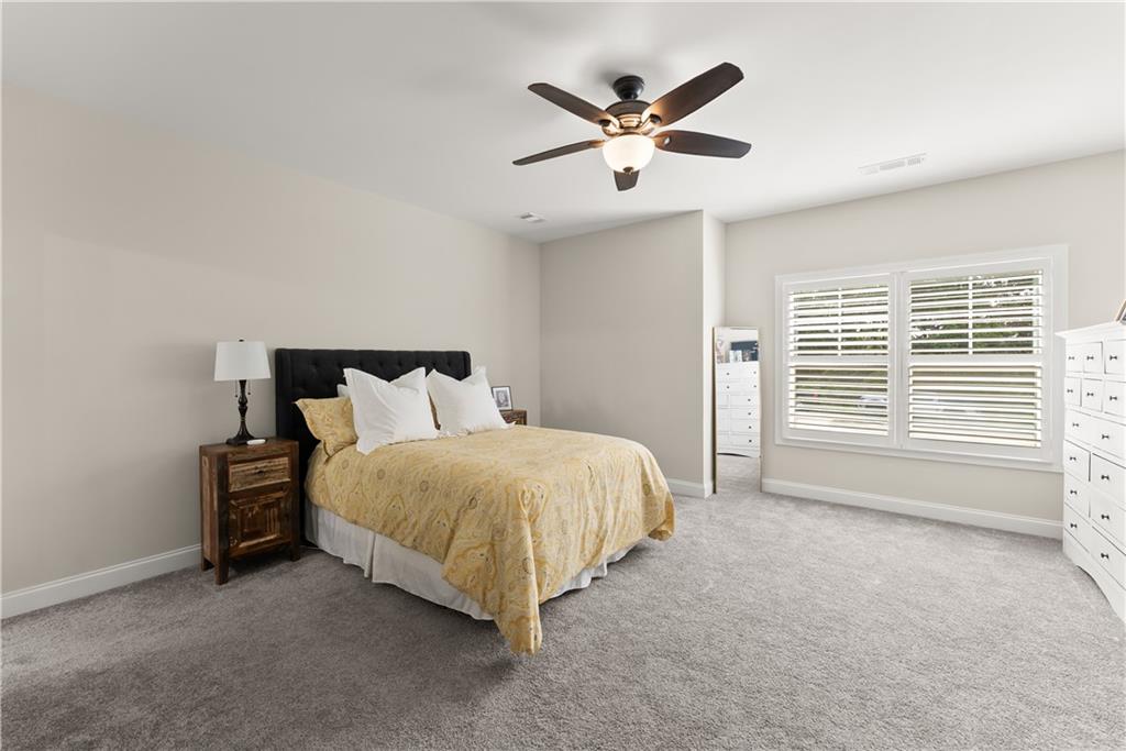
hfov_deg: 104.2
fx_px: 438
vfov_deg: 81.2
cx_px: 563
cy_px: 376
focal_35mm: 14
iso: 640
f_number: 7.1
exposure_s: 1/13
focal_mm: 14
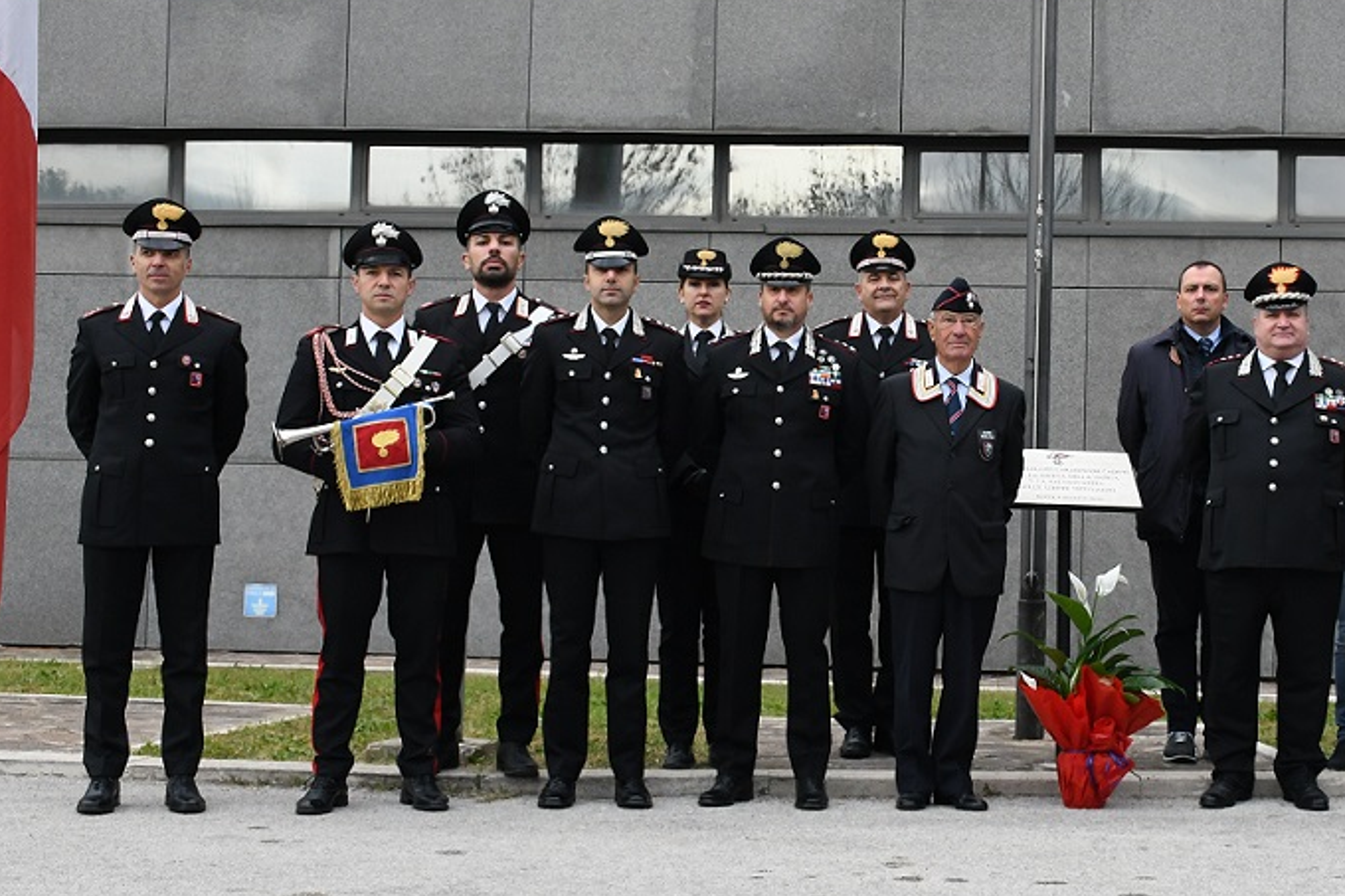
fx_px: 2204
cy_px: 452
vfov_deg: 23.0
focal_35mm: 59
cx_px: 997
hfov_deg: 33.3
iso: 800
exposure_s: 1/400
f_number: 7.1
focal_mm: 24
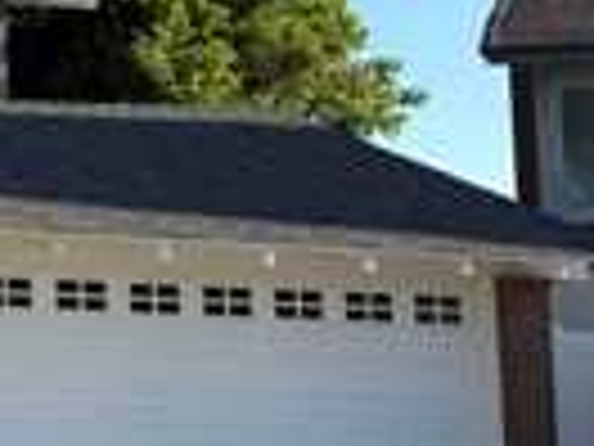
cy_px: -9
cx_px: -662
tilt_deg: +8.4
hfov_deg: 13.9
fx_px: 1991
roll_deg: -1.3
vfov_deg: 12.6
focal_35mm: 116
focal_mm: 6.76
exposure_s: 1/3021
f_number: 1.78
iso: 80
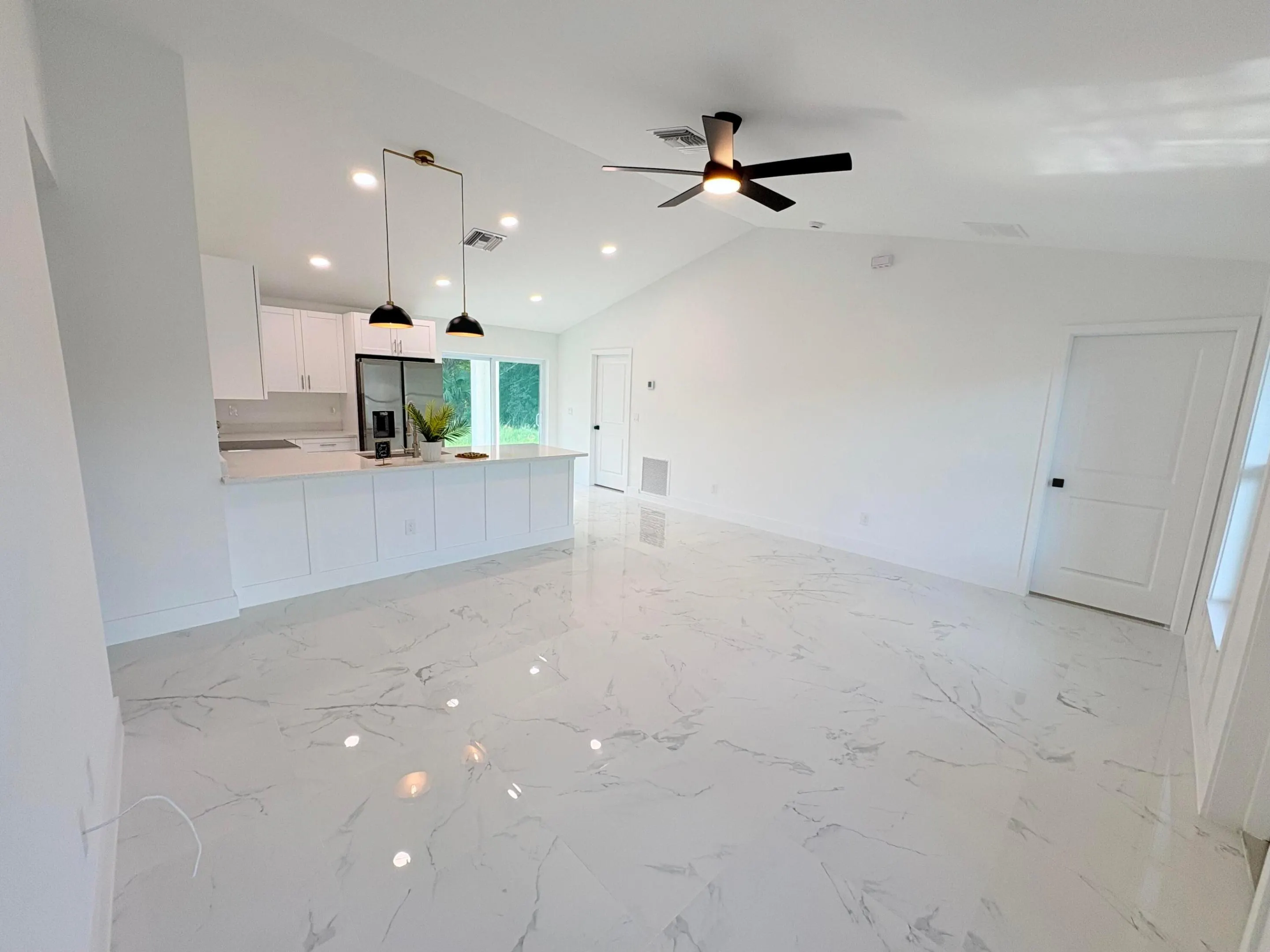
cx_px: 635
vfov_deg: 85.7
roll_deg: -1.5
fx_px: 514
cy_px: 476
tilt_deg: -8.3
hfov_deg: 102.1
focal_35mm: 14
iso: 64
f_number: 2.2
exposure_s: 1/117
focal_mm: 2.22
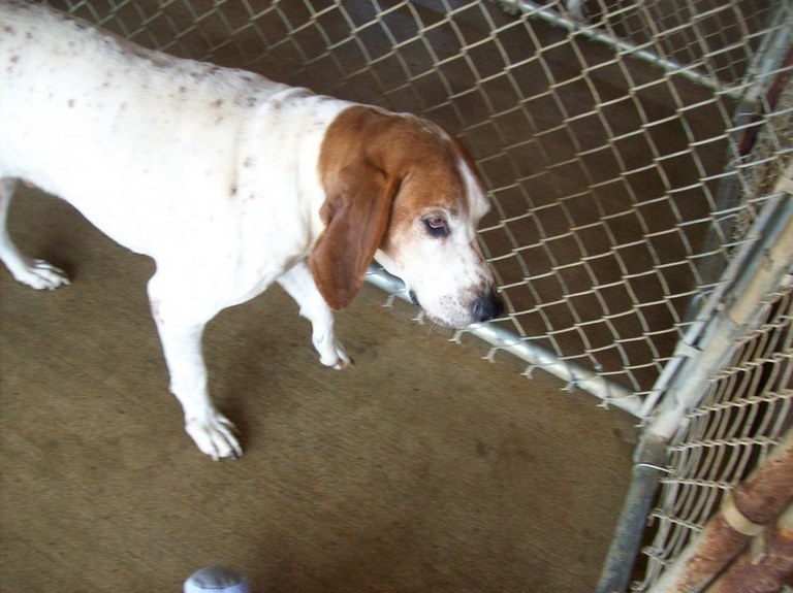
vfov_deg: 39.6
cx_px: 396
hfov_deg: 51.4
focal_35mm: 36
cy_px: 296
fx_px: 824
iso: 200
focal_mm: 6
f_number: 2.7
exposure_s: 1/131
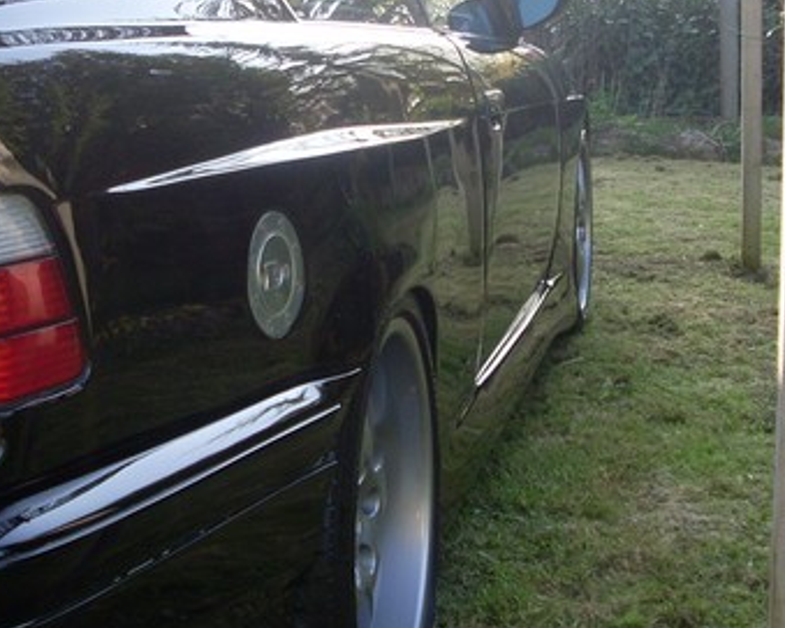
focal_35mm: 70
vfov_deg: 21.8
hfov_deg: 27.1
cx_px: 414
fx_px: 1626
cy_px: 227
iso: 80
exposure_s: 1/250
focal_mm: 6.3
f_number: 3
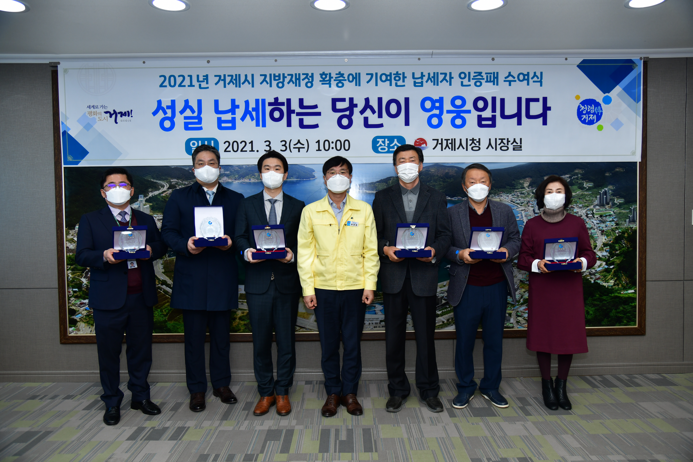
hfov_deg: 61.9
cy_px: 231
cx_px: 346
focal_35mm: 30
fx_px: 577
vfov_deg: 43.6
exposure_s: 1/250
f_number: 4
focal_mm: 30
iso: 400
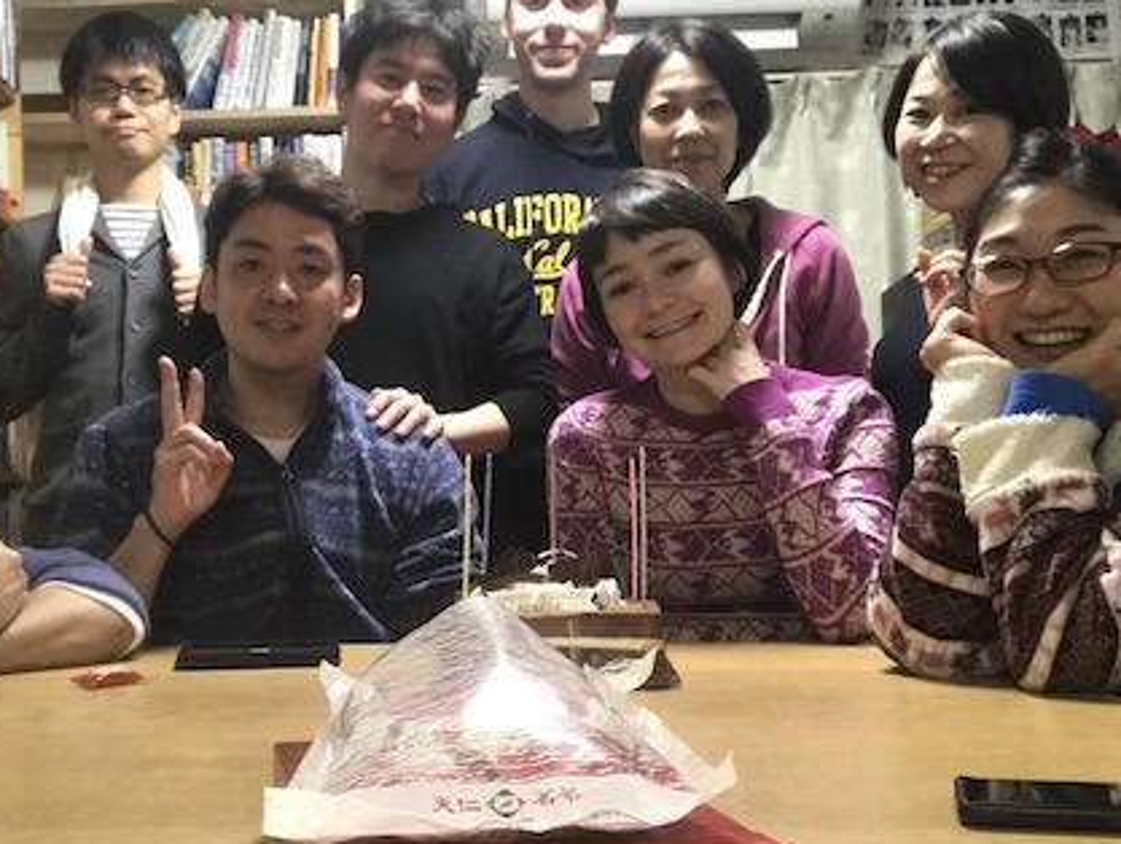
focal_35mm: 46
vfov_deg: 31.6
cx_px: 422
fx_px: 1492
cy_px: 429
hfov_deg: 40.9
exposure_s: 1/33
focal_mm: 2.87
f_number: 2.2
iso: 200
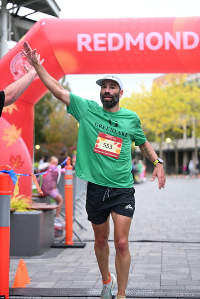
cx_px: 100
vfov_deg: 26.3
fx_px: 641
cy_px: 150
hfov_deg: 17.7
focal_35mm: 77
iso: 1000
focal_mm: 77
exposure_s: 1/1600
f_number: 2.8
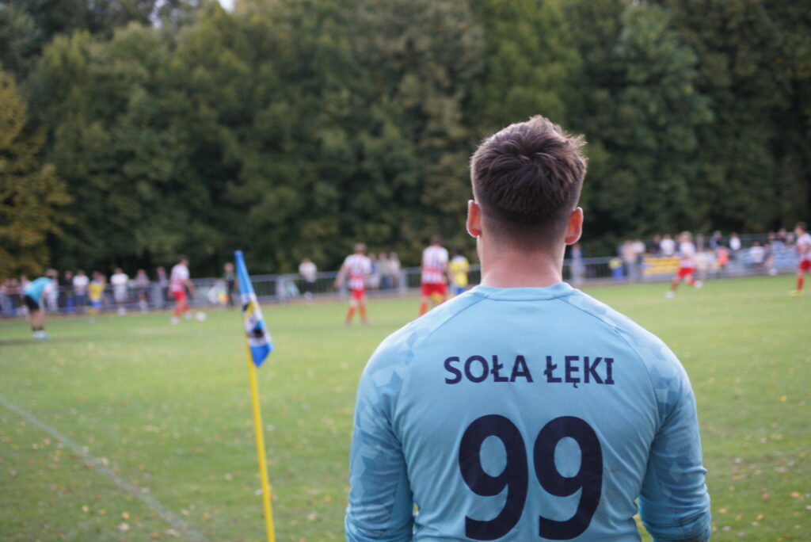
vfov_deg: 16.6
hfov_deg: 24.6
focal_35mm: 82
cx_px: 406
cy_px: 271
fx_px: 1860
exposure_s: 1/200
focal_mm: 55
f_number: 4
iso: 1000
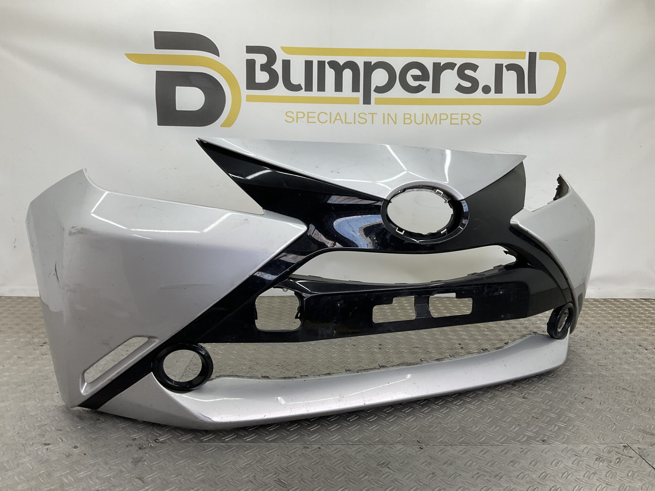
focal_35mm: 29
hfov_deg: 61.7
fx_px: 549
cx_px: 328
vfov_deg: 48.2
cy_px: 246
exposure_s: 1/120
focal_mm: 3
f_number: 1.8
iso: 16
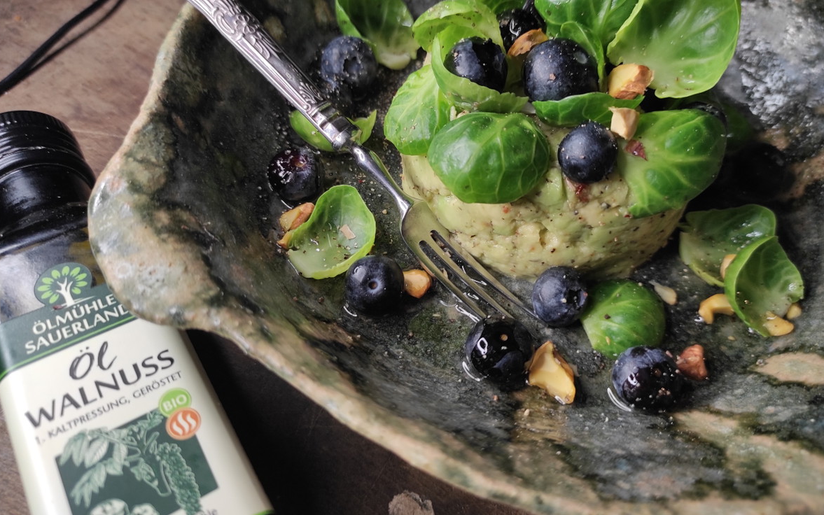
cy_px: 230
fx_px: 606
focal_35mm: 27
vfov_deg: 46.0
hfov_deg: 68.4
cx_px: 410
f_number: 1.89
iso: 101
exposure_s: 1/33
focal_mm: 5.43
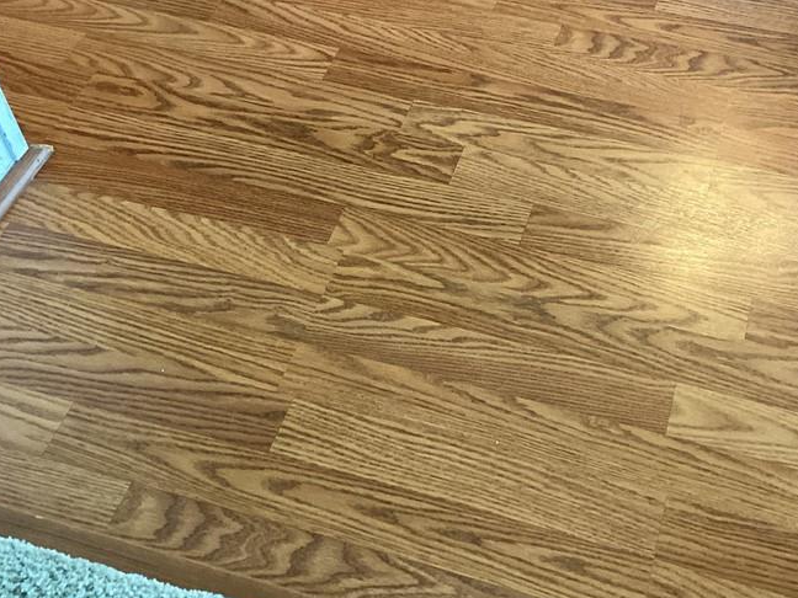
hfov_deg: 38.6
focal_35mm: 49
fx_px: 1130
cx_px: 501
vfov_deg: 29.4
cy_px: 175
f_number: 2.4
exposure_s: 1/60
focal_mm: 3.3
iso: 200
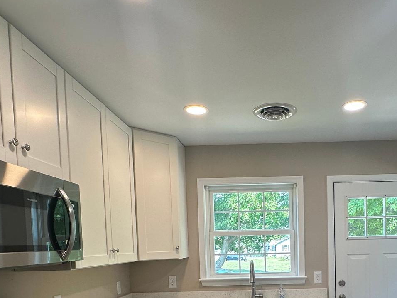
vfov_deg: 43.3
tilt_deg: -3.1
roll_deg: +1.1
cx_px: 262
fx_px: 344
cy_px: 261
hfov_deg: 58.7
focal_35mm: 30
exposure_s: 1/120
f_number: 2.2
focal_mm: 2.22
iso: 80
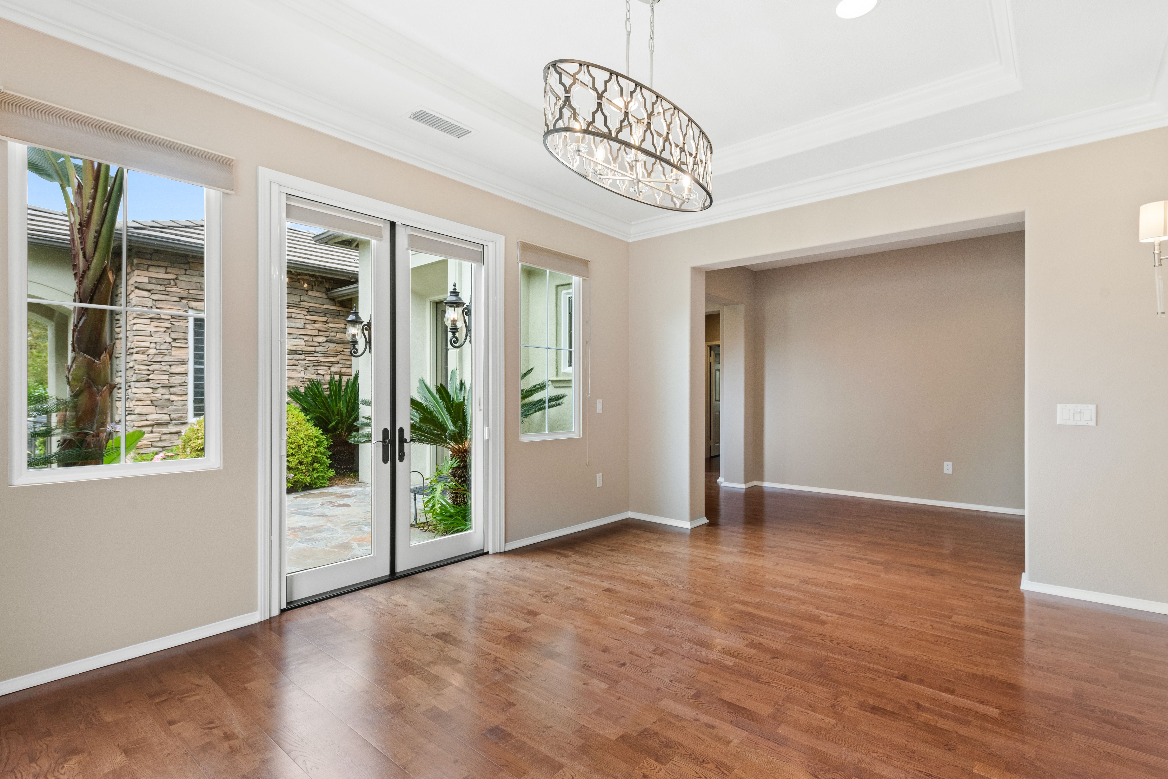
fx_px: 552
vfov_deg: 70.4
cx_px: 590
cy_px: 375
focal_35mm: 17
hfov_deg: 93.3
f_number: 8
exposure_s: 1/30
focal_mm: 16
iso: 400
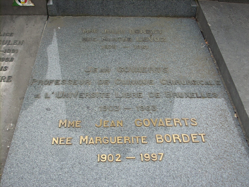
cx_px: 124
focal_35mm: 46
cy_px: 94
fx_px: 331
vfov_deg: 31.5
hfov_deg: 41.2
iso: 64
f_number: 3.1
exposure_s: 1/110
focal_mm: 7.6
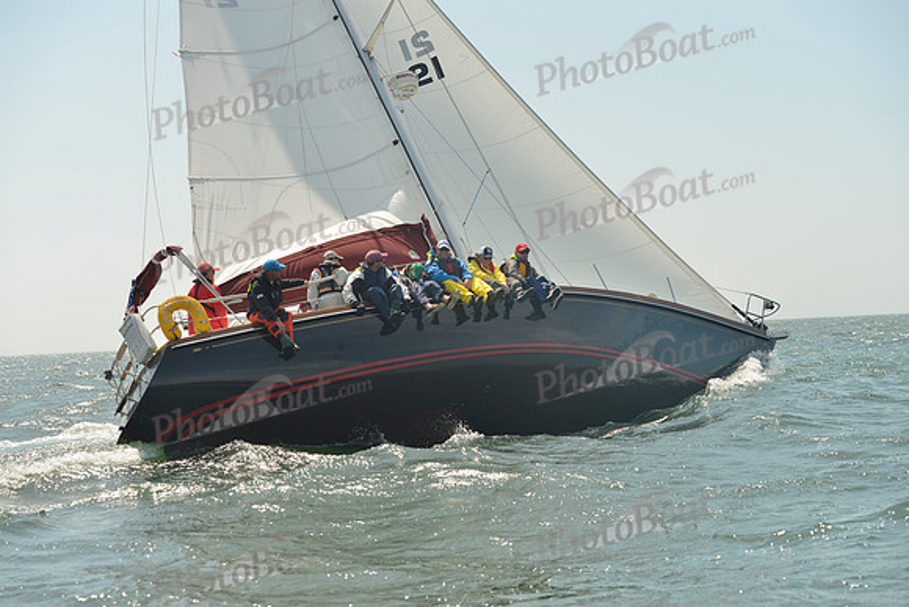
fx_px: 1768
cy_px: 304
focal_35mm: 70
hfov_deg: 28.8
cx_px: 454
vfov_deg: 19.5
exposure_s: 1/1250
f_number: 5.6
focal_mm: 70
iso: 200
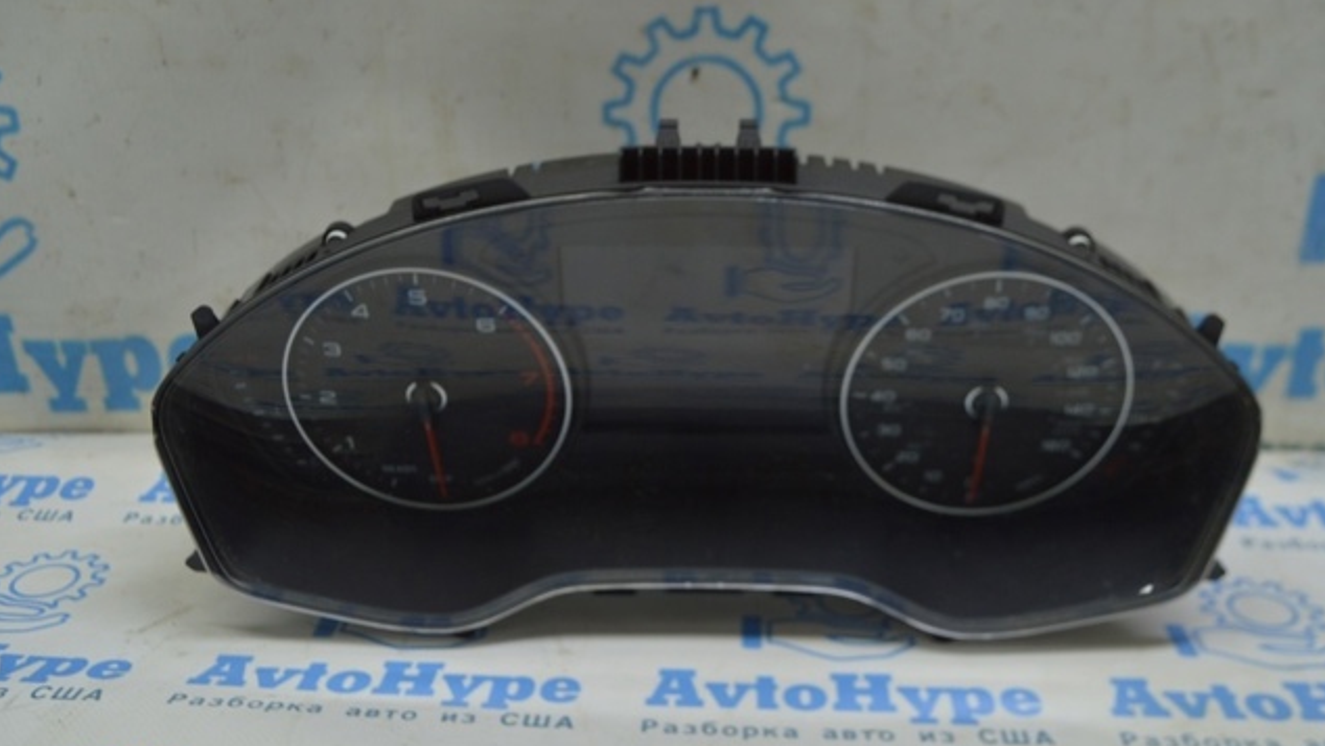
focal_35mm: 38
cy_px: 406
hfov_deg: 52.8
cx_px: 665
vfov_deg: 31.2
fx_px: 1335
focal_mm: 24
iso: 400
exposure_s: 1/40
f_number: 5.6
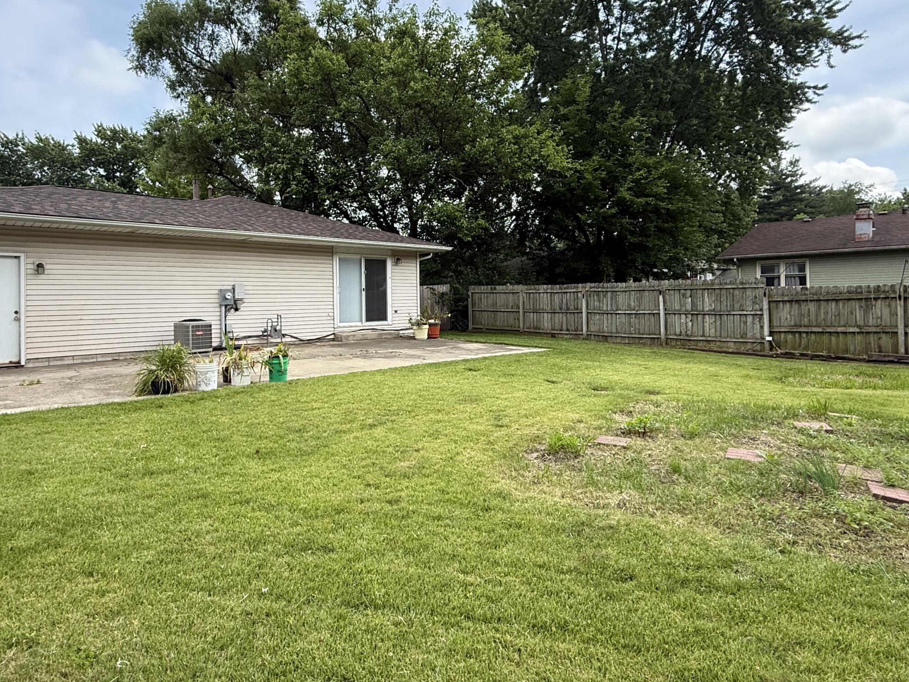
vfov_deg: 63.1
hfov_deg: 78.9
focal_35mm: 21
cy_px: 291
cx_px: 425
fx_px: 551
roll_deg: +0.4
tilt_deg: +0.5
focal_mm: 2.22
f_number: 2.2
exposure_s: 1/809
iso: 64
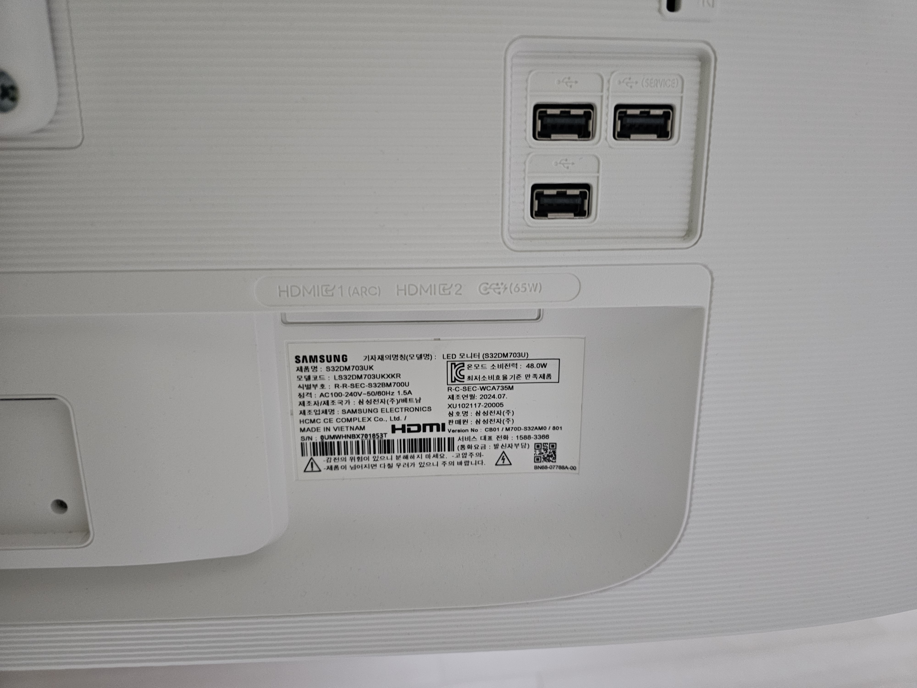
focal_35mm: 23
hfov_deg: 73.9
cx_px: 458
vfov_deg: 58.9
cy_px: 344
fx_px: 609
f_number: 1.7
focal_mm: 6.3
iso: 500
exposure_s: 1/25.5
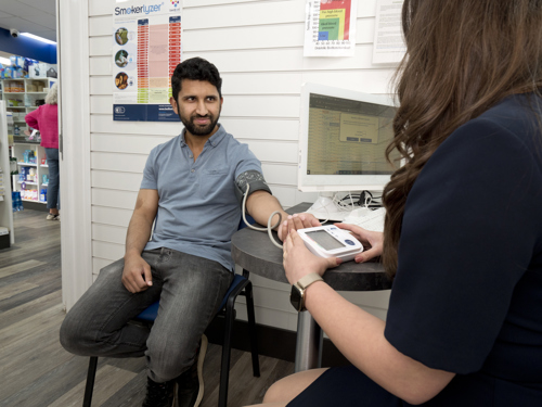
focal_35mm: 24
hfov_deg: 71.6
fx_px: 376
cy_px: 204
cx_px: 271
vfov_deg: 56.8
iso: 500
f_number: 4.5
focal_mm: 12
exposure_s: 1/125
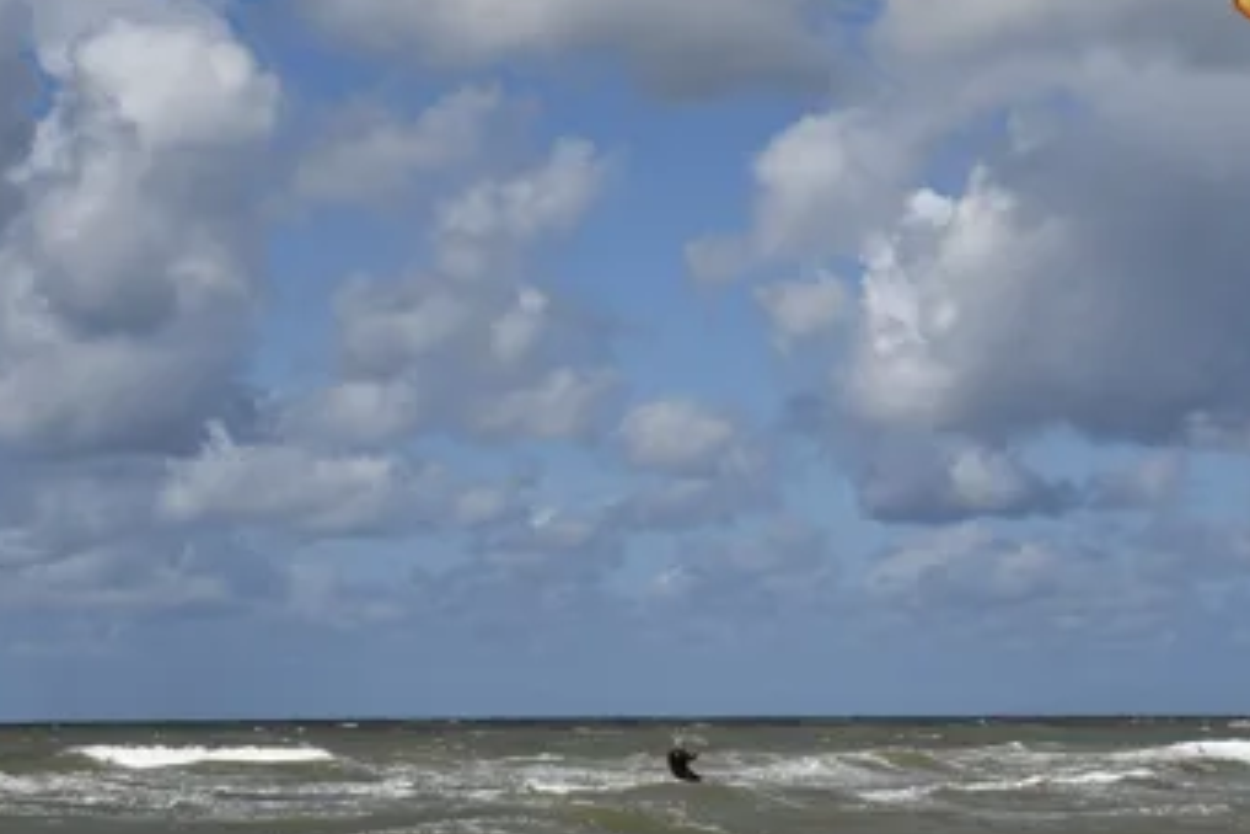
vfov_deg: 13.6
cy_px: 447
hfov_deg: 20.0
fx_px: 3507
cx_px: 1007
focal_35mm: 101
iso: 100
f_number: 11
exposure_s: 1/500
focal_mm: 38
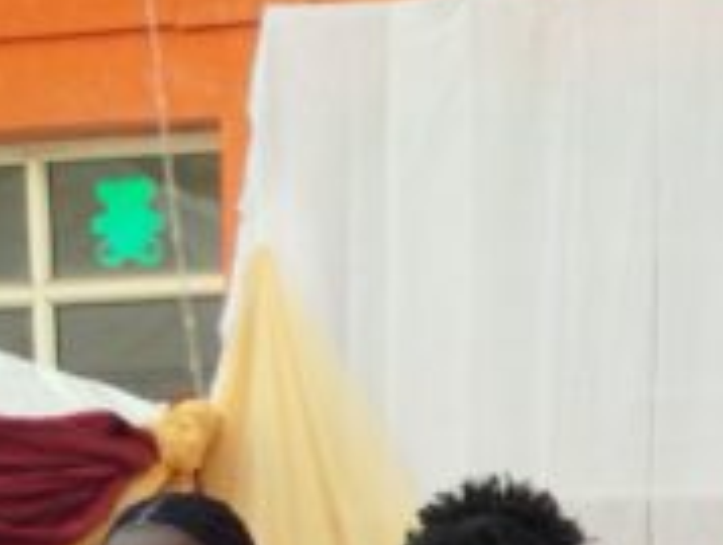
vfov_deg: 7.8
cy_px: 985
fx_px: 3851
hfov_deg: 9.9
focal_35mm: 184
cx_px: 1466
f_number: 1.7
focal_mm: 5.31
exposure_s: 1/100
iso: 64
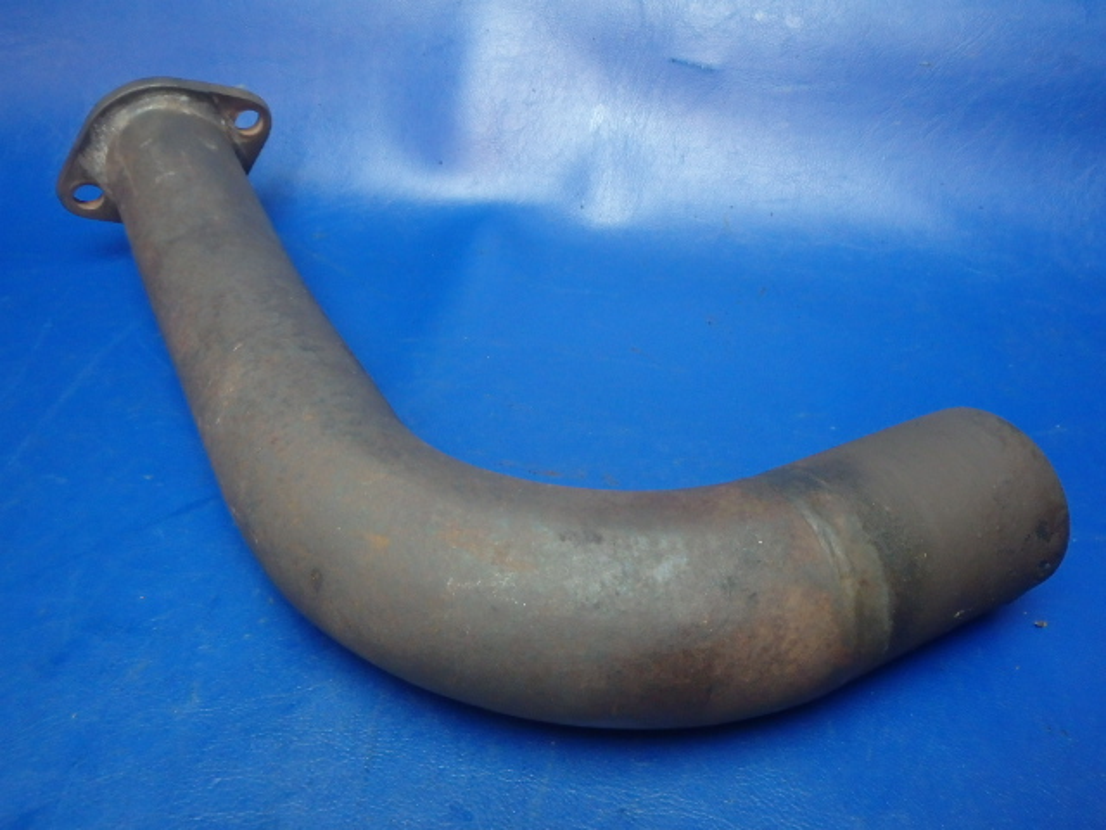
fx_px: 895
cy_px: 415
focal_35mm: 28
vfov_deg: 49.7
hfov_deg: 63.4
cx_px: 553
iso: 640
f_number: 3.9
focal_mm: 5
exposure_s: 1/30
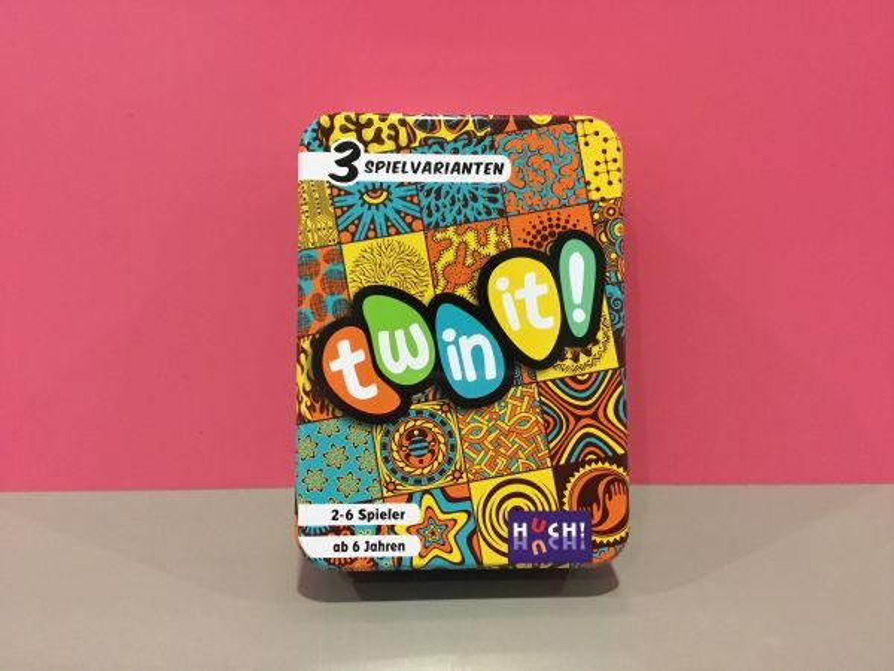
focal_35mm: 31
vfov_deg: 45.4
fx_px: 801
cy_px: 336
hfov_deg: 58.4
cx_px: 447
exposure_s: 1/17
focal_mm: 3.3
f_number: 2.4
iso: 320
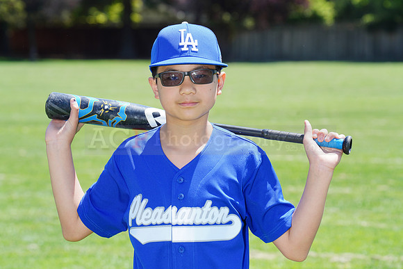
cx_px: 202
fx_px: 2083
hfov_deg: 11.1
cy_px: 134
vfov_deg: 7.4
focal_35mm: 186
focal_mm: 186
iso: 200
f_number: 9
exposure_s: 1/200
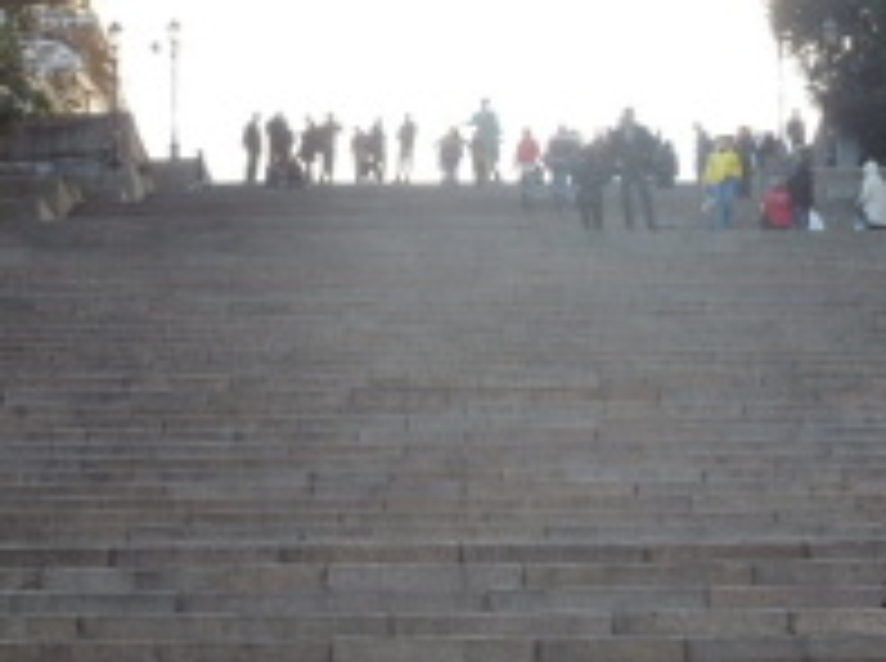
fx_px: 5084
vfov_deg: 7.4
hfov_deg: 10.0
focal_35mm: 199
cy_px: 473
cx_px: 405
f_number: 4.5
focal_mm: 14.1
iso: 100
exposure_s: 1/80
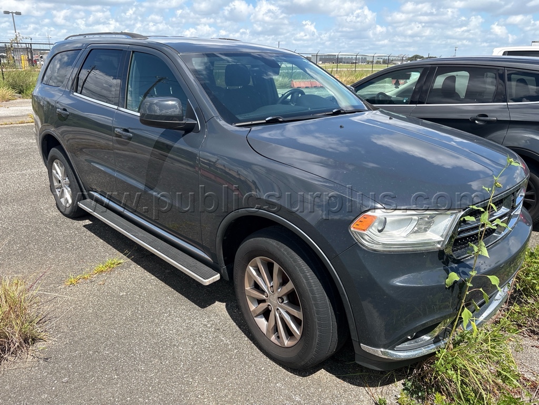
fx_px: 405
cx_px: 270
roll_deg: -0.3
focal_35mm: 26
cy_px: 202
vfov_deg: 53.1
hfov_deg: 67.3
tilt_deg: -18.6
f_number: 1.6
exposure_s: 1/2865
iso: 64
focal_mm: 5.96
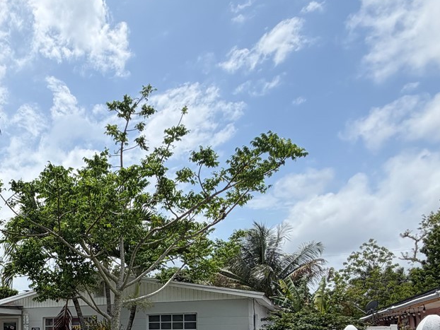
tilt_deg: +0.8
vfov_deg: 36.1
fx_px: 458
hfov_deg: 43.1
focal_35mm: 36
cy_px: 324
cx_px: -12
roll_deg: +0.3
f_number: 2.2
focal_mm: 2.22
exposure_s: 1/1312
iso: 20
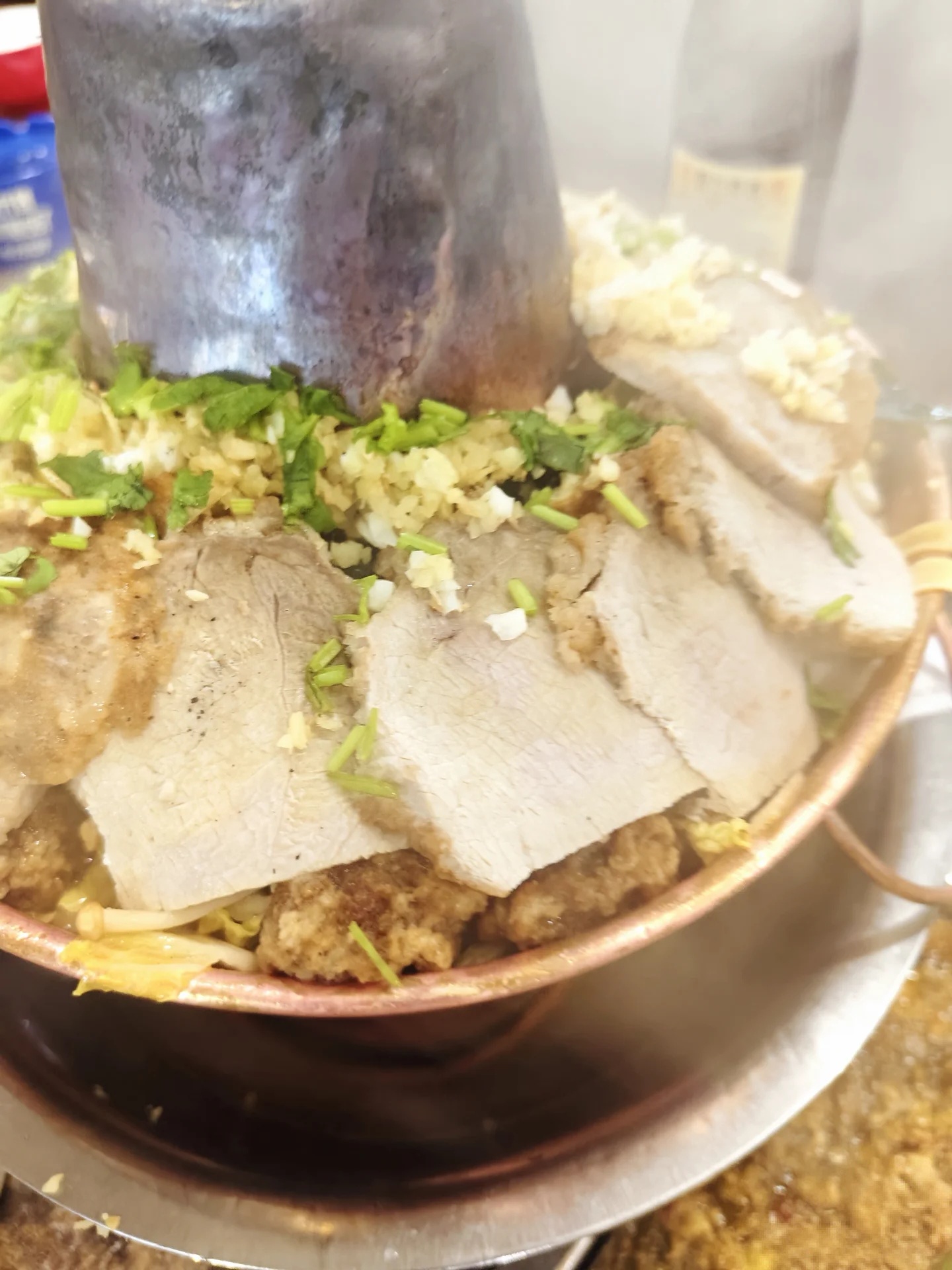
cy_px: 635
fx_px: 843
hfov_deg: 58.9
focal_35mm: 23
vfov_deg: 73.9
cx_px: 476
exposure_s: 1/50
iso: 1595
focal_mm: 5.6
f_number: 1.88
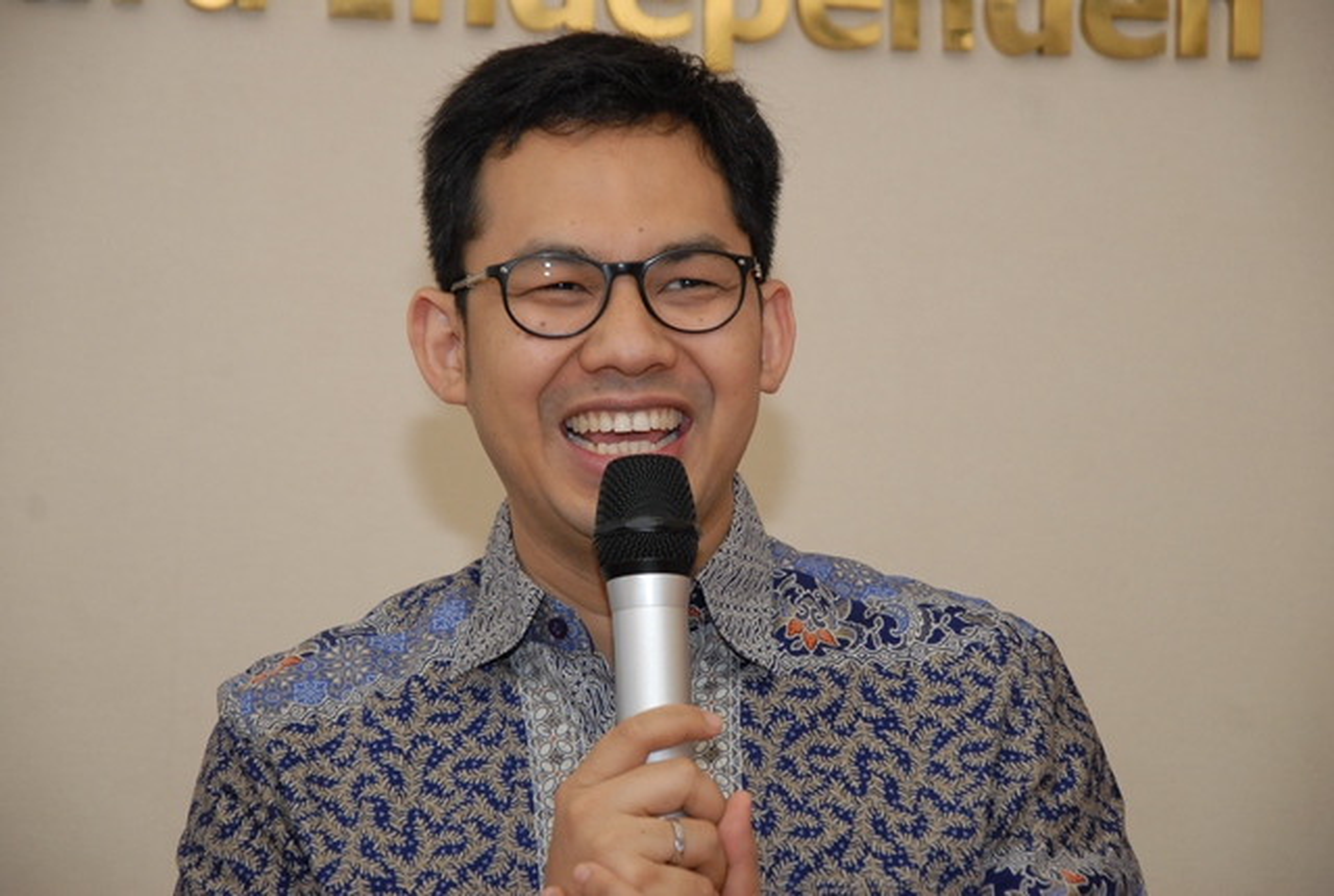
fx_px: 5126
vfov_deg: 10.0
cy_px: 448
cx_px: 667
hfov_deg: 14.8
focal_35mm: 138
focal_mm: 92
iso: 500
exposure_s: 1/80
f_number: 5.6
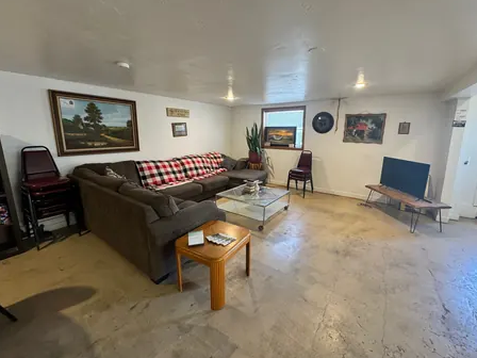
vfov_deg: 81.7
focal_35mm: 15
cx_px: 253
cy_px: 169
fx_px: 207
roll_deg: -0.8
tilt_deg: -10.5
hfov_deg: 98.0
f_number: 2.2
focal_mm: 2.22
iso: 250
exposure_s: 1/60
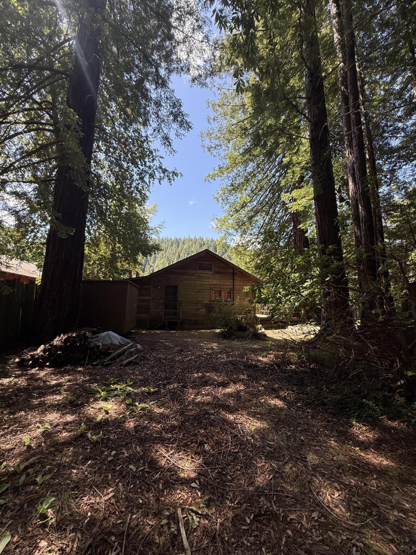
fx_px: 224
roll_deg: -1.0
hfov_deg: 85.7
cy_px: 278
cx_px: 208
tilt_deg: +11.9
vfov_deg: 102.1
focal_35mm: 14
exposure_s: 1/333
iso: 64
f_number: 2.2
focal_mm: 2.22
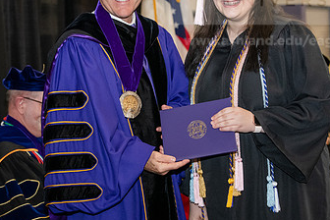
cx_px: 139
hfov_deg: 16.9
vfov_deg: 11.3
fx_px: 1109
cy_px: 61
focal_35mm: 121
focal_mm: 70
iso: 2500
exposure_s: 1/200
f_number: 5
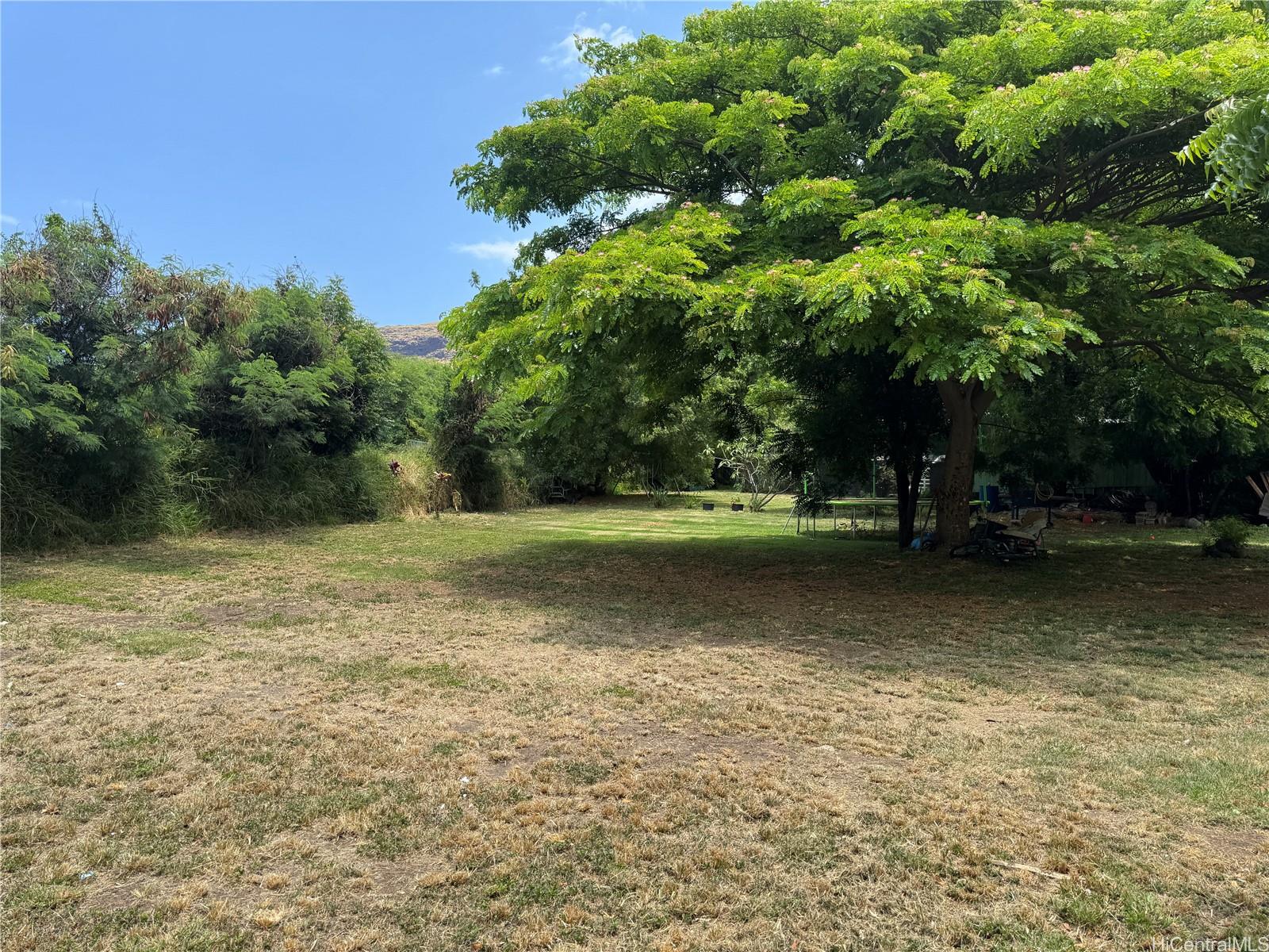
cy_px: 476
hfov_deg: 71.6
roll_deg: -1.6
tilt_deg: -2.3
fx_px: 880
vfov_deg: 56.8
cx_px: 634
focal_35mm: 24
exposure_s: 1/2174
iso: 80
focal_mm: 6.76
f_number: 1.78
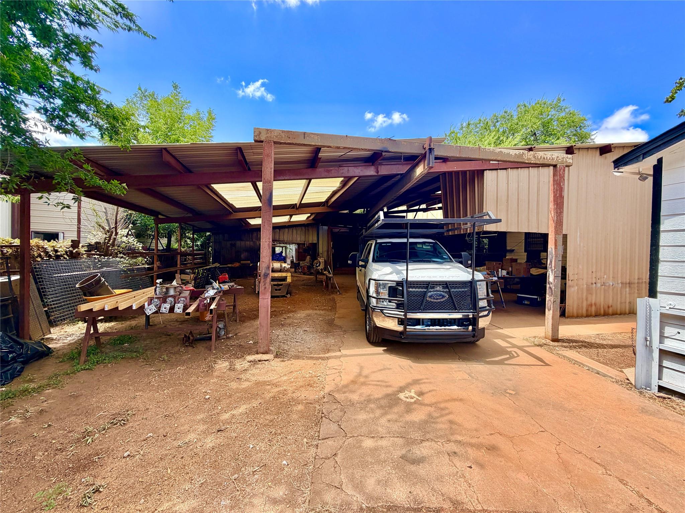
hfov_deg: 102.1
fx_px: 277
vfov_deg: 85.7
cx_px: 342
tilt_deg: -1.1
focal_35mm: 14
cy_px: 256
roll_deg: -1.0
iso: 40
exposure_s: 1/574
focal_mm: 2.22
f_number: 2.2
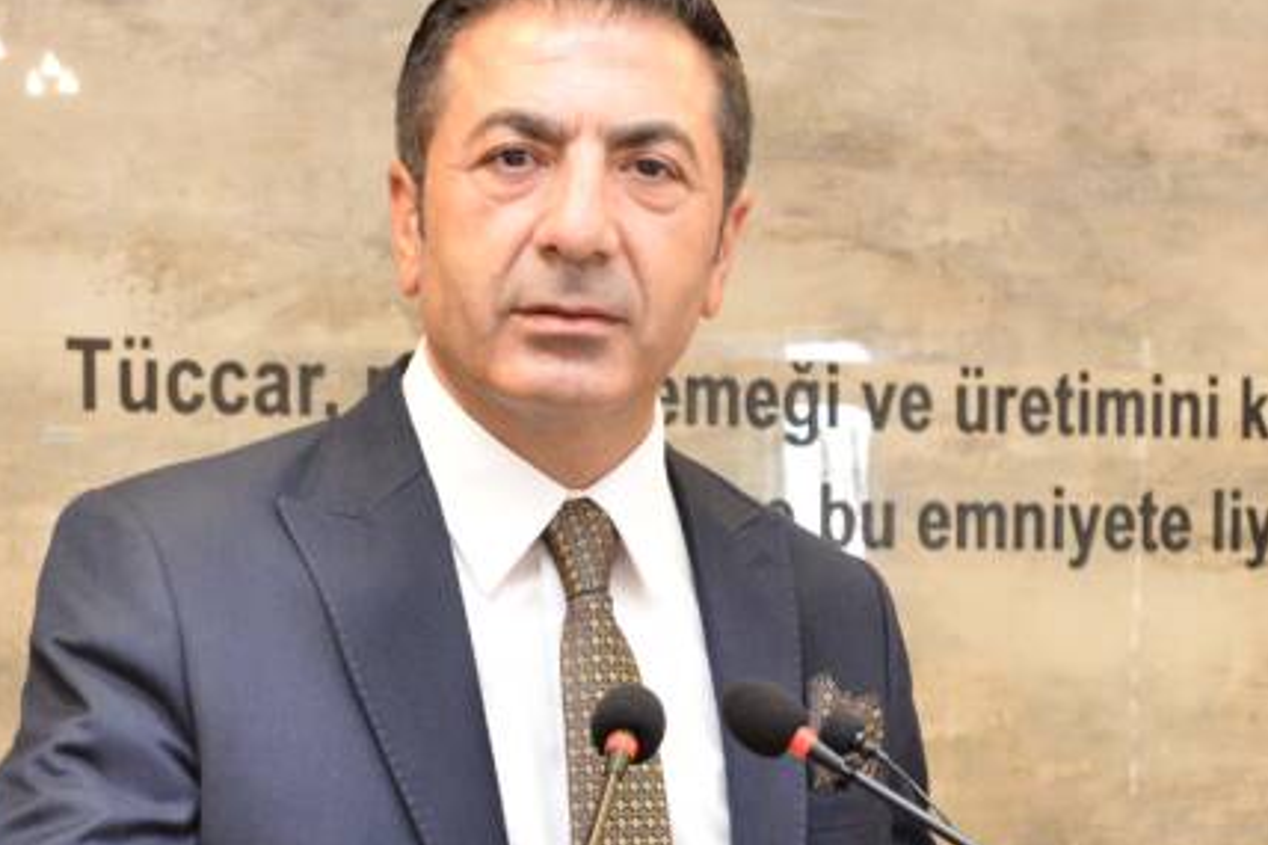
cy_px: 777
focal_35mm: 101
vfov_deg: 13.4
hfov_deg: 20.1
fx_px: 3556
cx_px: 415
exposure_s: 1/60
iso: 2000
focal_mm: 36
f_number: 6.3
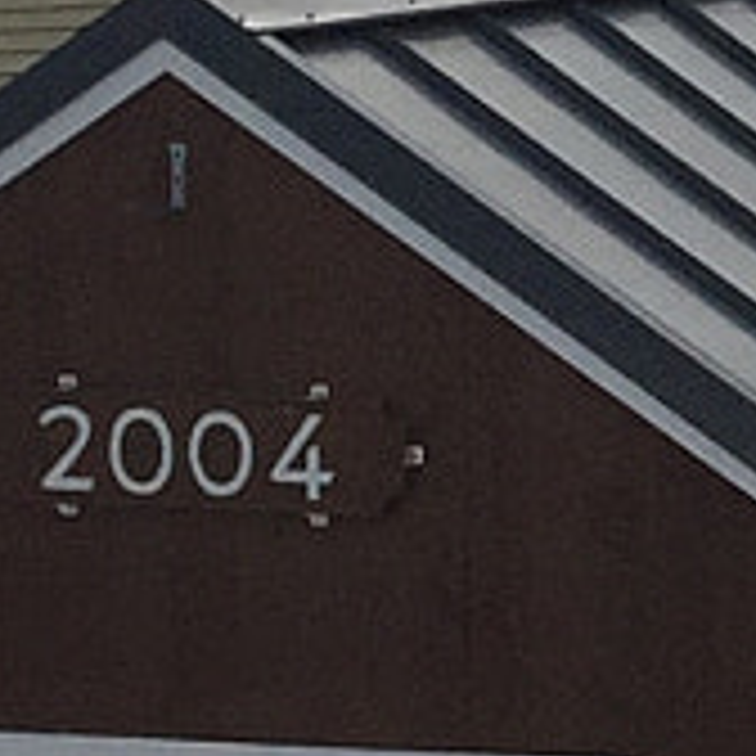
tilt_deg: -3.4
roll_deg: -1.2
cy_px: 50
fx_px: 6029
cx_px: 2574
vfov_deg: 7.2
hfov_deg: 6.3
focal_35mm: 244
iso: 32
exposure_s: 1/4405
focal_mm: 4.15
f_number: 2.2
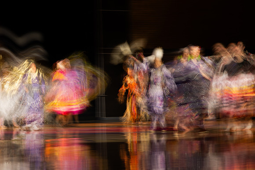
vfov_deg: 10.4
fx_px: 932
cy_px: 95
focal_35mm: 132
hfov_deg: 15.6
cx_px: 151
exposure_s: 1
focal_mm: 110
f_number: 6.3
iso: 40
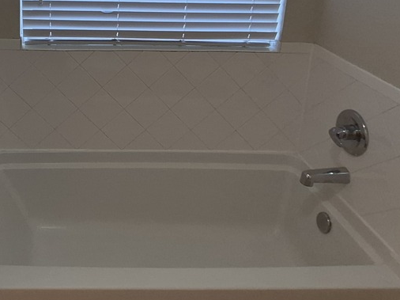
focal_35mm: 37
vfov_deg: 35.2
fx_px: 427
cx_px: 62
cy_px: 5
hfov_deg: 46.6
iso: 100
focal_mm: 1.74
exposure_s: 1/60
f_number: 2.2
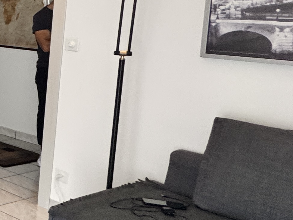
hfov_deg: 19.5
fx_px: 491
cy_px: 54
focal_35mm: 58
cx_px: -285
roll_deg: +1.2
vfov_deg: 24.9
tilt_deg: -5.7
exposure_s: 1/100
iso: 200
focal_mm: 2.22
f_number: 2.2
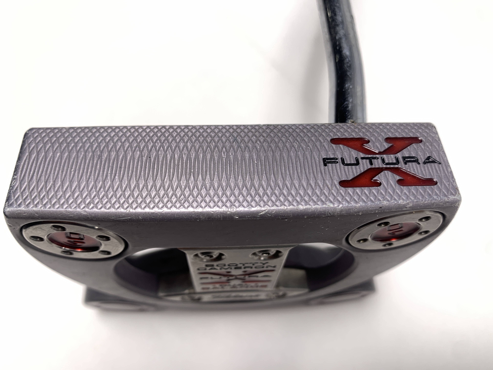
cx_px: 246
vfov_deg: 53.1
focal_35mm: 26
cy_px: 185
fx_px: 370
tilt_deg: -68.6
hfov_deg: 67.3
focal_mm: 4.25
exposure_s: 1/120
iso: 25
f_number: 1.8
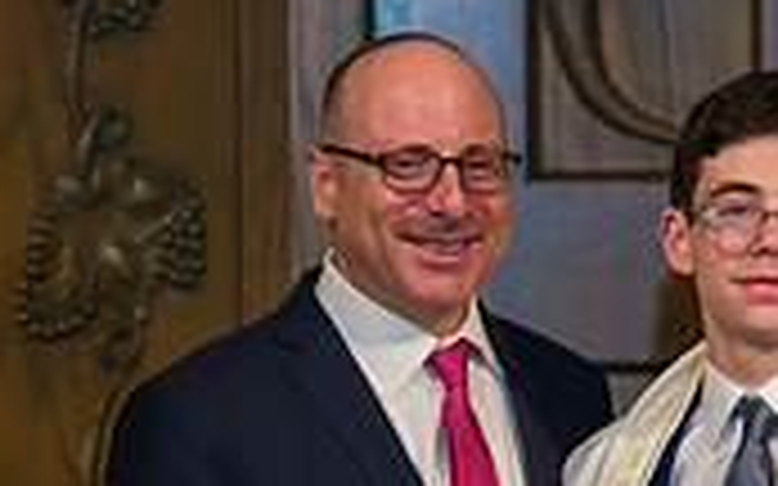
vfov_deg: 3.1
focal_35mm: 418
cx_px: 971
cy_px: 506
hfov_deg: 5.0
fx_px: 8860
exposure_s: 1/200
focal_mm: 122
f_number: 5
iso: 800
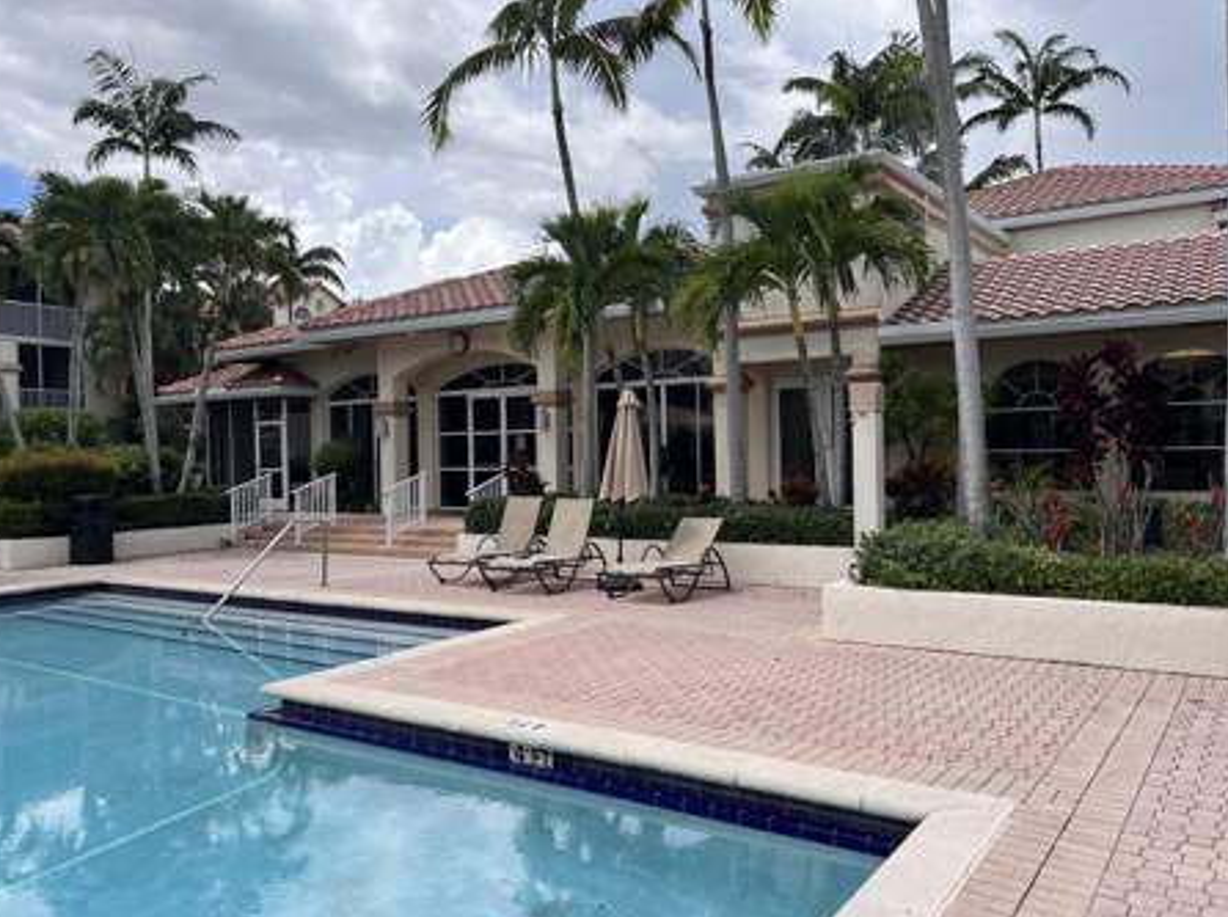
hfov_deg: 63.5
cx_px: 617
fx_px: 992
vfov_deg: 49.6
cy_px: 447
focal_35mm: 28
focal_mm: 5.7
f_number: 1.5
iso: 50
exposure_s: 1/3356
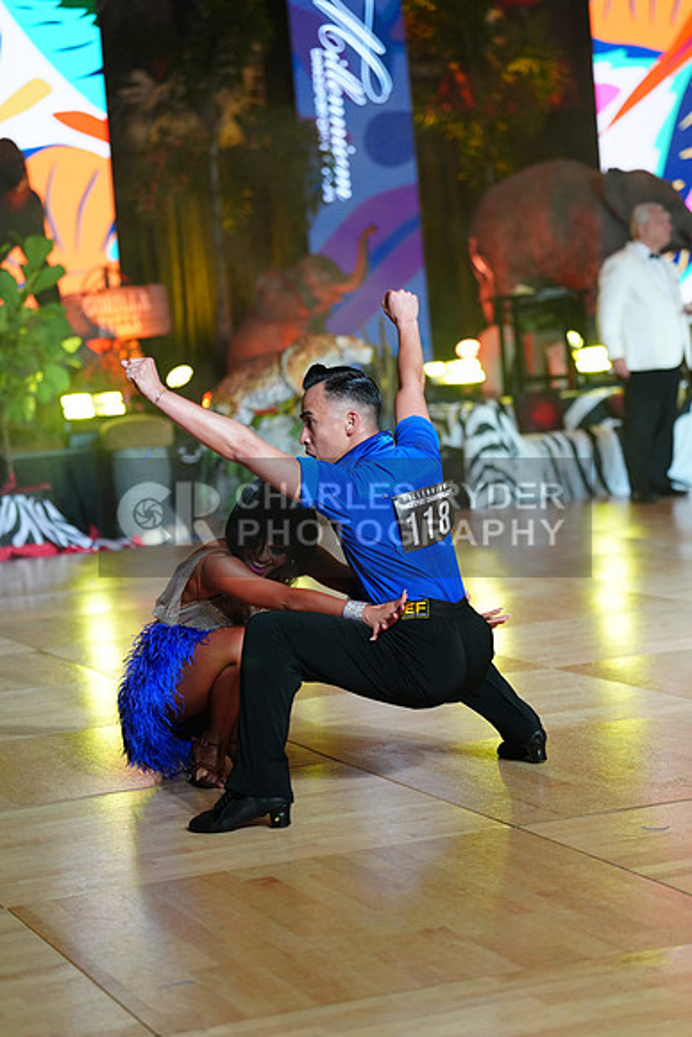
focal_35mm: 85
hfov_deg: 16.1
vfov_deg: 23.9
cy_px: 518
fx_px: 2449
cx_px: 346
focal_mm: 85
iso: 2000
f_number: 2.8
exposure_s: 1/250
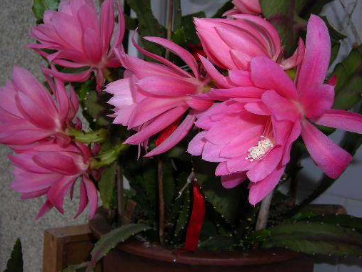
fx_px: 502
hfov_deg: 39.7
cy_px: 122
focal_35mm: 48
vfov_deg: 30.2
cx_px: 187
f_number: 3.2
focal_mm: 6.3
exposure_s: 1/60.1
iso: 50
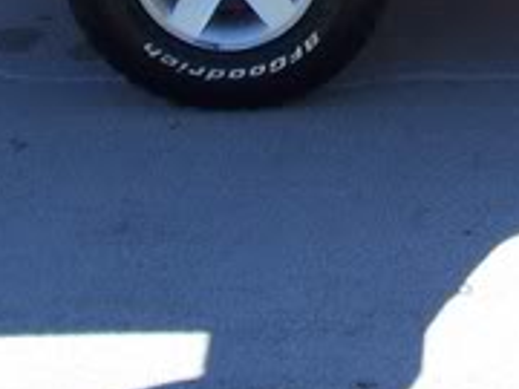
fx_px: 2264
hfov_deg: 12.8
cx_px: 582
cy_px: -320
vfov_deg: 9.3
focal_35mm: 151
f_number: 2.7
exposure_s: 1/750
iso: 80
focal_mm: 5.6
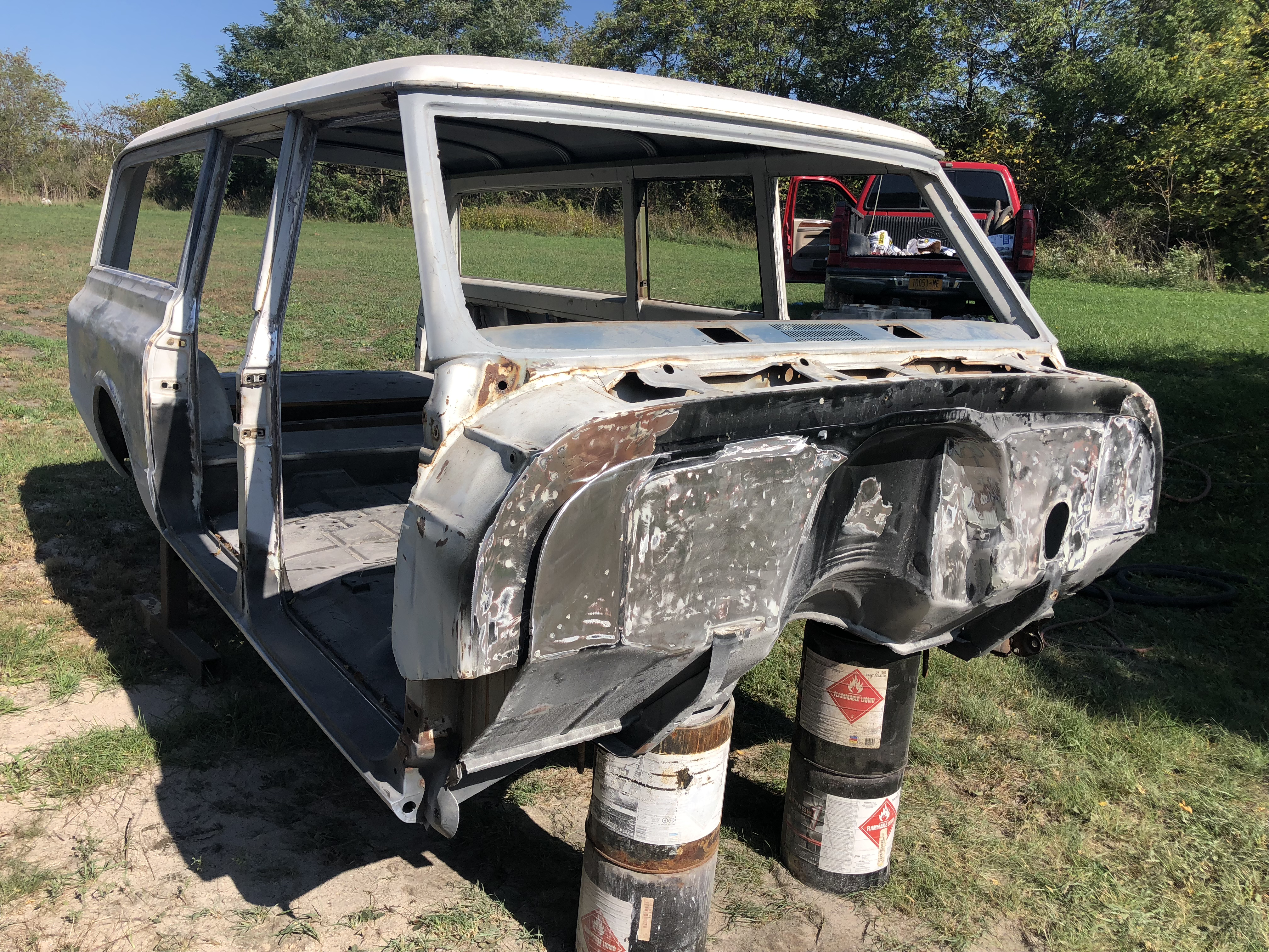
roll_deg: -2.9
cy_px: 476
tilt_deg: -15.8
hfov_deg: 63.4
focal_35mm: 28
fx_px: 1026
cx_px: 634
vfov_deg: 49.7
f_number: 1.8
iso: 20
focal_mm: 3.99
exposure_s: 1/1845
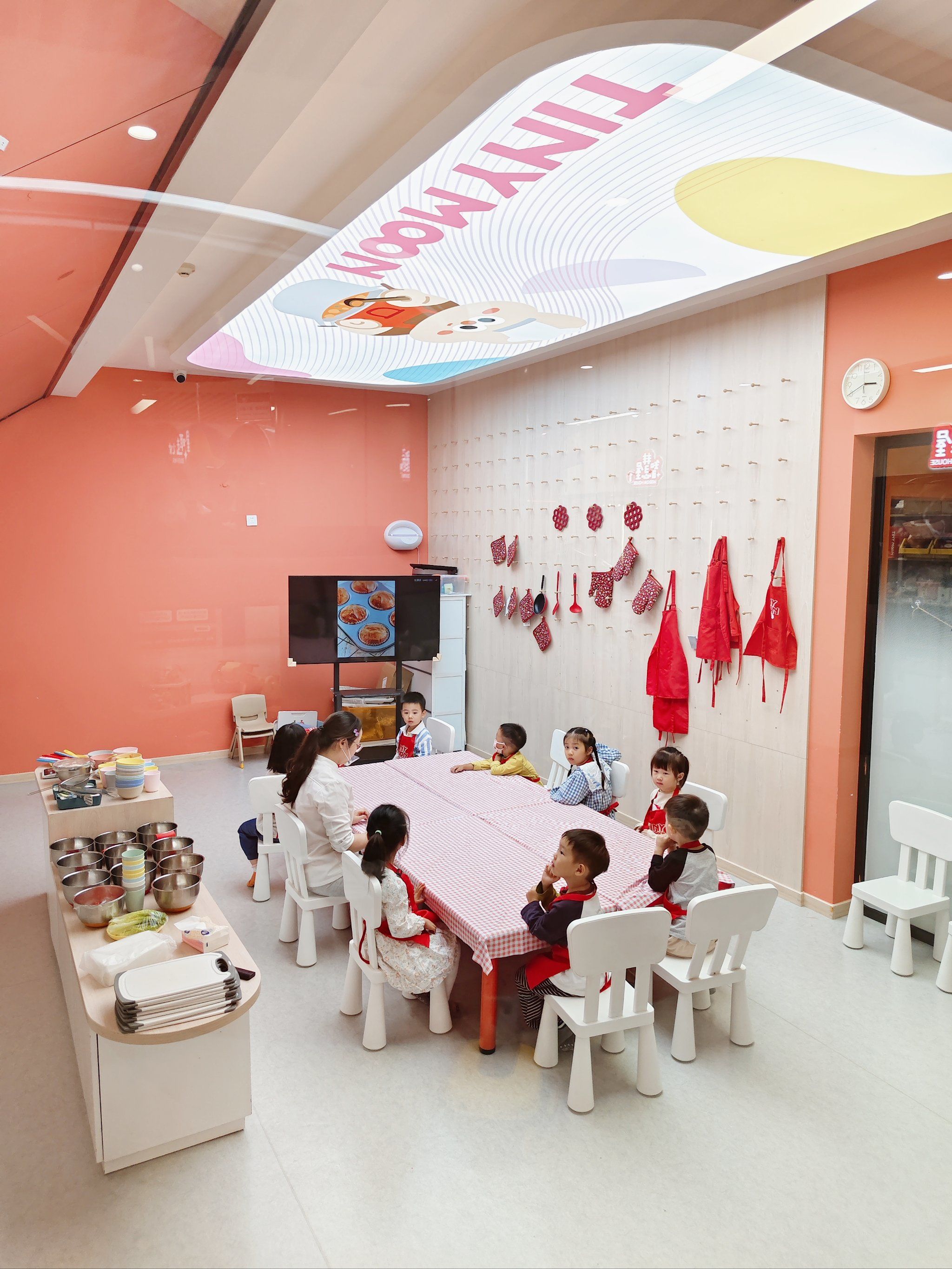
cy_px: 634
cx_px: 476
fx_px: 880
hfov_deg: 56.8
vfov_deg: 71.6
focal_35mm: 24
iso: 371
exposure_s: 1/101
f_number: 1.88
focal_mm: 5.56
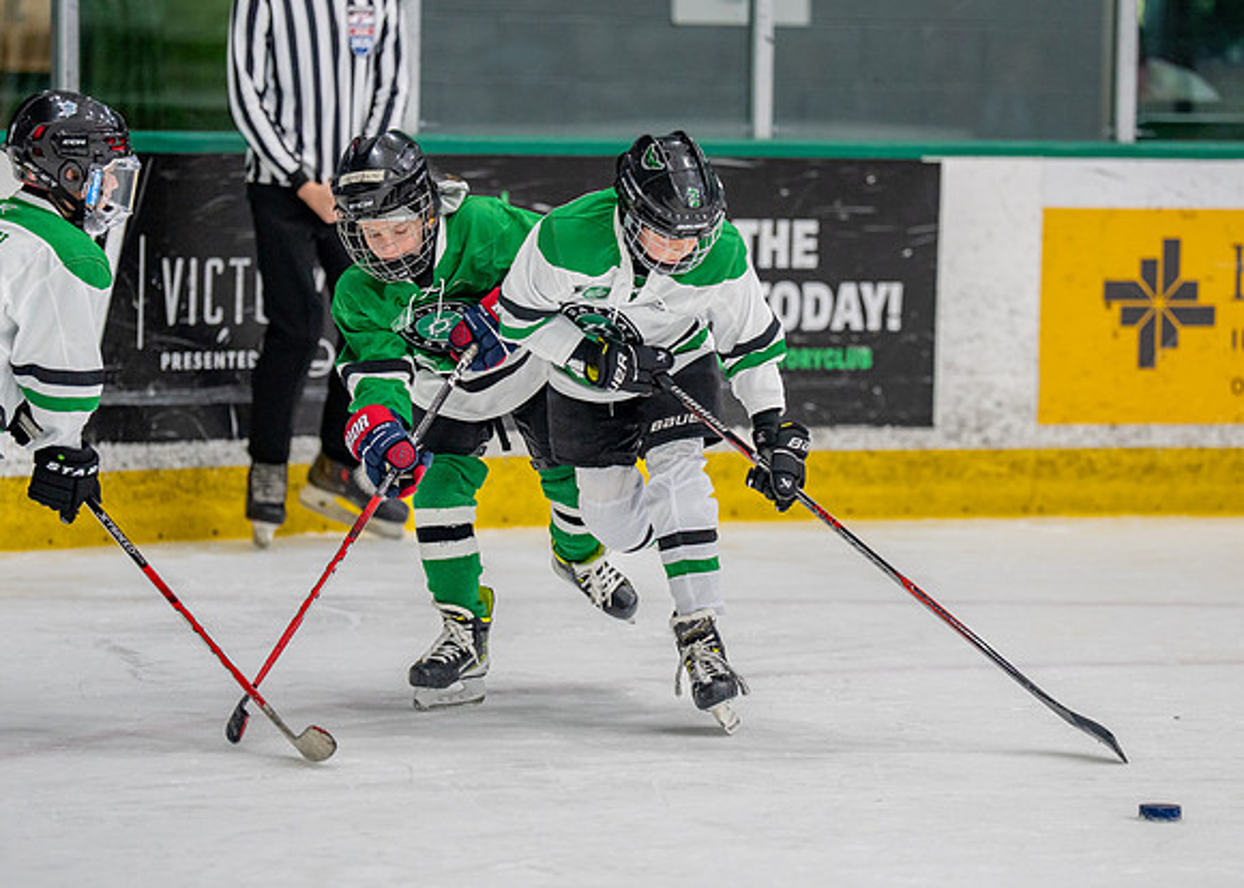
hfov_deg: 9.2
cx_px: 707
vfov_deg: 6.6
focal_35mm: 218
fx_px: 7699
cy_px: 429
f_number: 2.8
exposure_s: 1/1600
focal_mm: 159
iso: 1000
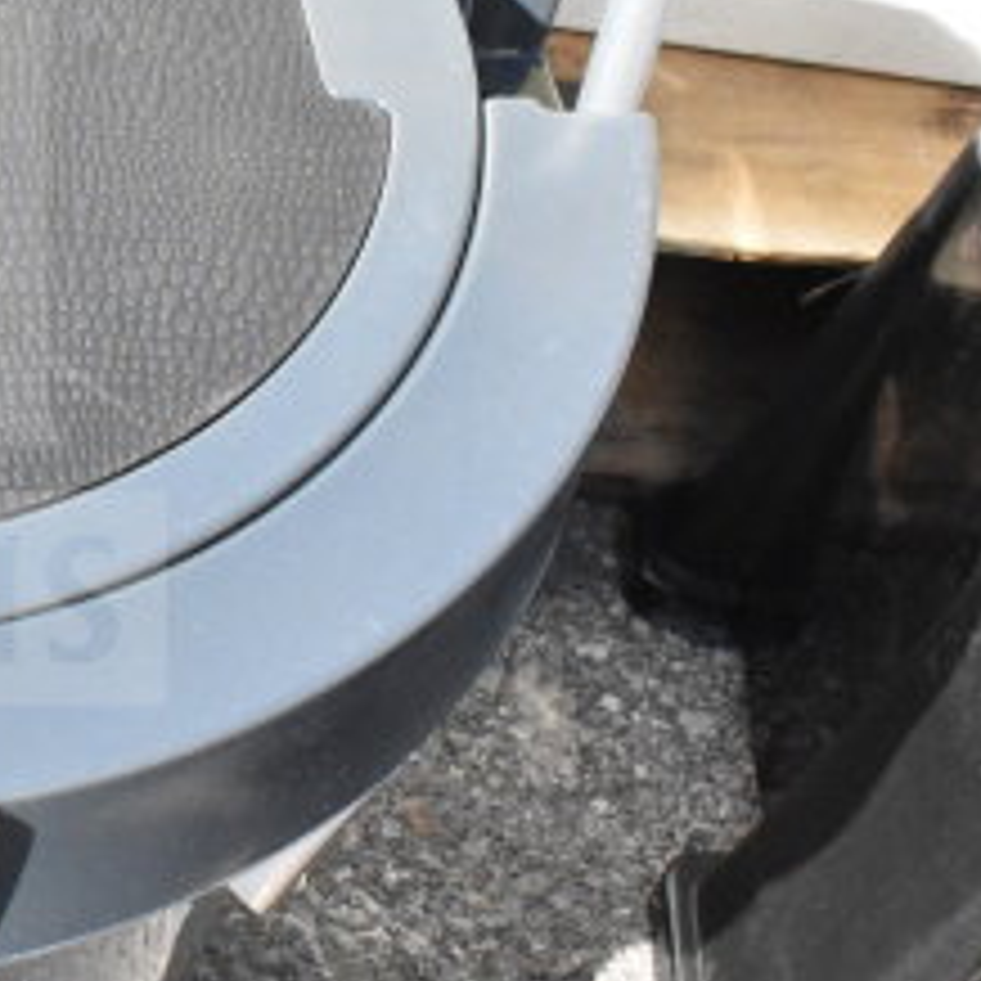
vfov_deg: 15.3
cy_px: 349
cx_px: -342
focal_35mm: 114
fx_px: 3655
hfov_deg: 14.6
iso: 6400
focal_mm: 32
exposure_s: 1/1250
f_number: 18
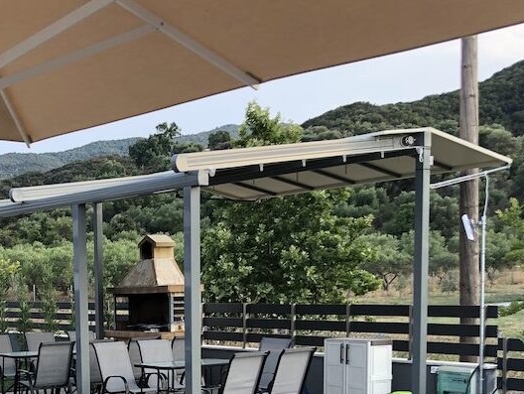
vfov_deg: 22.8
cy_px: 389
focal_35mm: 62
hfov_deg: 30.1
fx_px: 939
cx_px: 76
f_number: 1.8
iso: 20
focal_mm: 4
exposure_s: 1/224
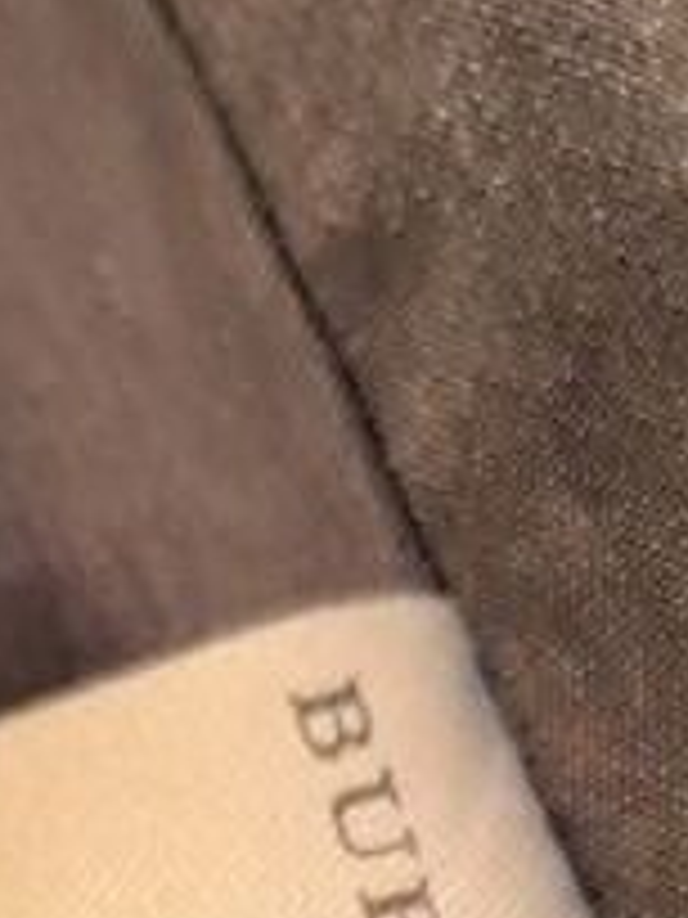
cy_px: 1654
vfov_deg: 12.1
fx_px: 3975
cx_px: 319
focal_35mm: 150
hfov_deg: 9.9
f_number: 1.8
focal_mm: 5.54
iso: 400
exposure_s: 1/20
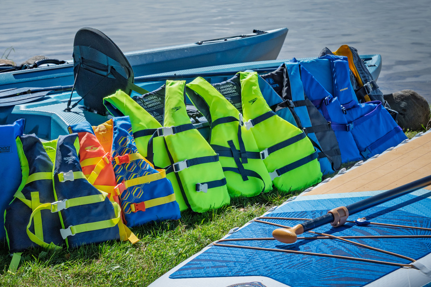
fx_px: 994
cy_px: 127
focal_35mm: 83
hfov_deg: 24.4
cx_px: 147
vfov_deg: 16.5
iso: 250
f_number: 8
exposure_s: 1/800
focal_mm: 55.3
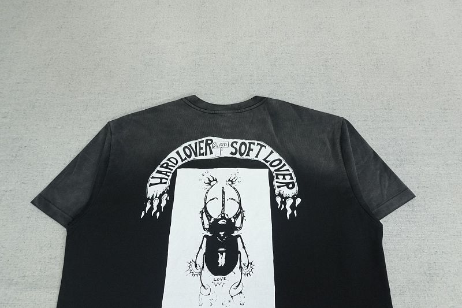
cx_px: 231
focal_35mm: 24
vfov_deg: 53.1
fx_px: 308
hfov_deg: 73.8
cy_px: 154
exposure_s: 1/160
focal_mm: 16
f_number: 8
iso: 1000
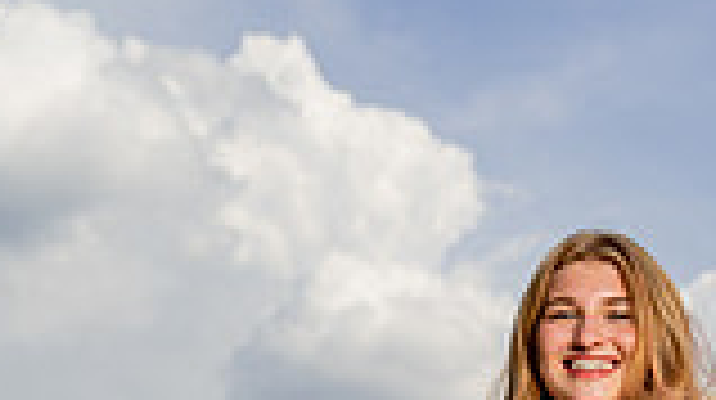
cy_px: 948
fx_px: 2029
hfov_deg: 19.7
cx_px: 612
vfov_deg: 9.9
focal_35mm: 107
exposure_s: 1/2000
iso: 125
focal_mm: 36
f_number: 4.5
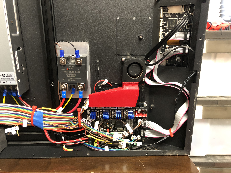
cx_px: 116
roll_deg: +0.0
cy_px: 86
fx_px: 187
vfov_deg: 49.7
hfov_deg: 63.4
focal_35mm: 28
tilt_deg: -5.8
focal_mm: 4
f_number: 1.8
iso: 100
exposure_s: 1/8
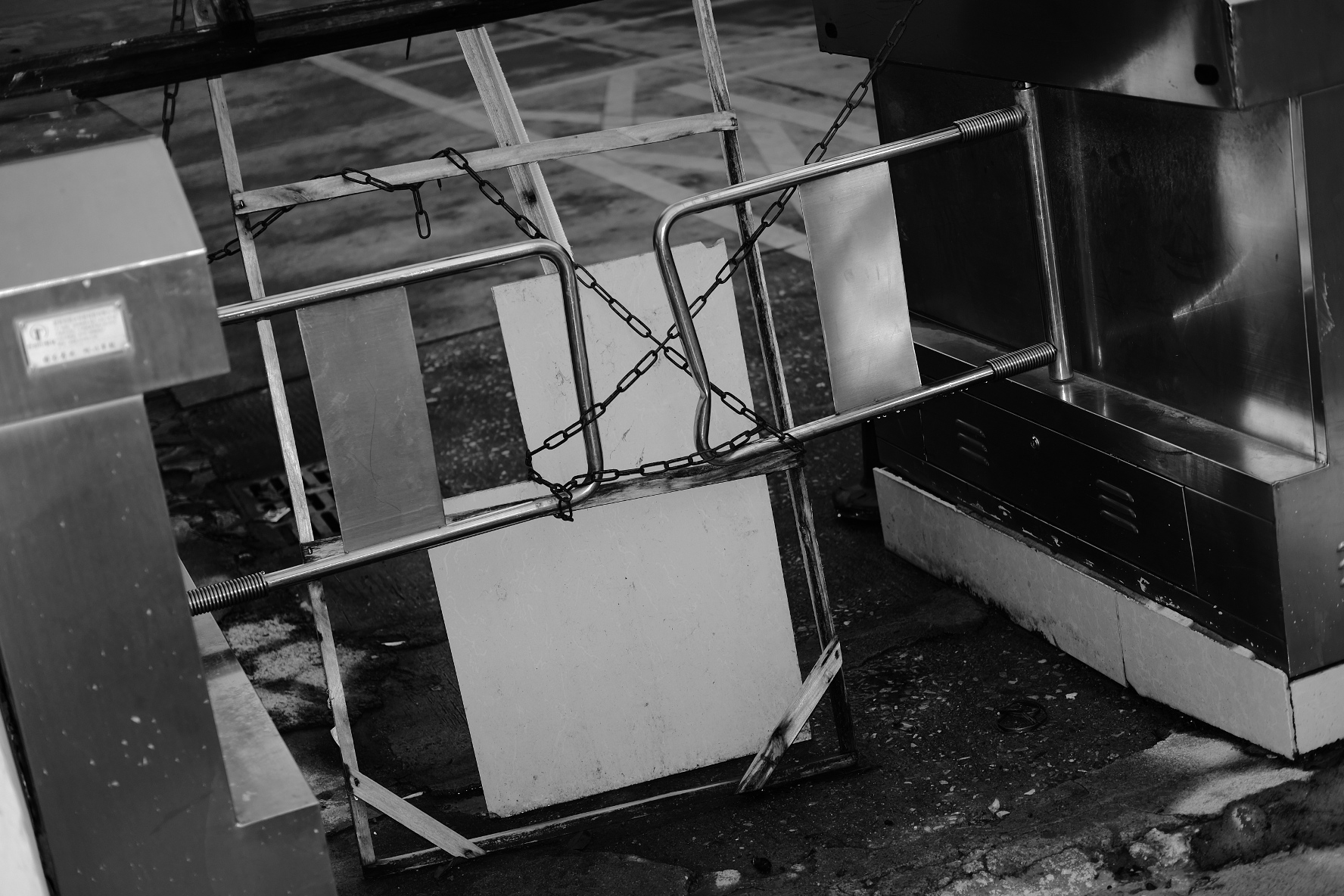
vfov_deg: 25.5
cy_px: 448
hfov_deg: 37.5
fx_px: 1979
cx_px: 672
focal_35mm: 53
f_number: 2
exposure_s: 1/52
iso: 100
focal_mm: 35
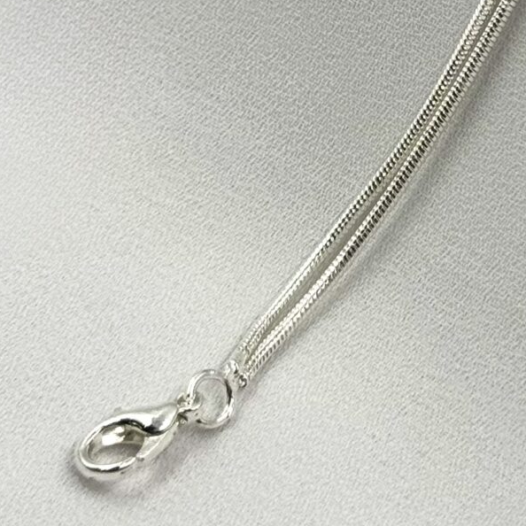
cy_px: -168
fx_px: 3146
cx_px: 703
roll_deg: -10.3
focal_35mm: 183
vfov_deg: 9.4
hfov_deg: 9.4
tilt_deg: -42.7
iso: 64
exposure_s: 1/1011
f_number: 1.78
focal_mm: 6.76
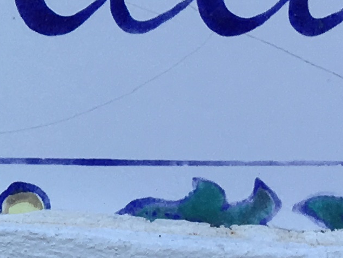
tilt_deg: +1.2
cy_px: -213
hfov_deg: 9.6
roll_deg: +0.0
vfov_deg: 7.8
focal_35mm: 184
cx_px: -457
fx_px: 1824
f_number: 2.2
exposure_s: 1/371
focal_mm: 4.15
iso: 25
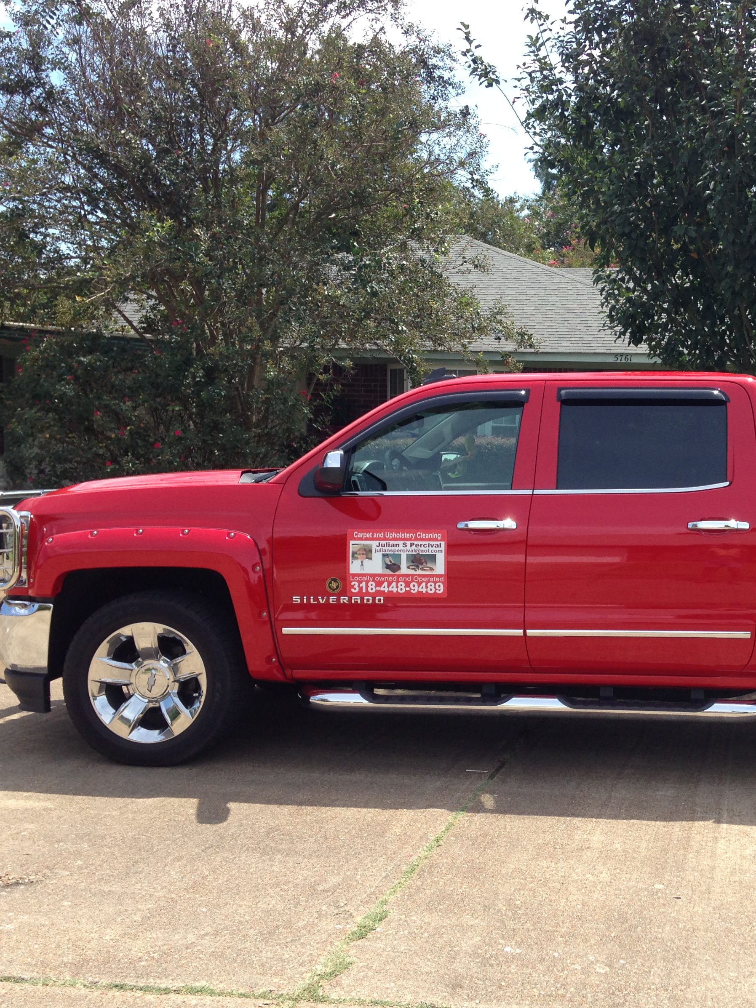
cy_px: 506
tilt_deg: -2.1
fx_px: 1311
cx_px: 603
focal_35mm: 45
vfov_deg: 42.1
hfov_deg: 31.4
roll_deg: -1.5
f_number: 2.4
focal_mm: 4.12
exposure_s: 1/797
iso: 50
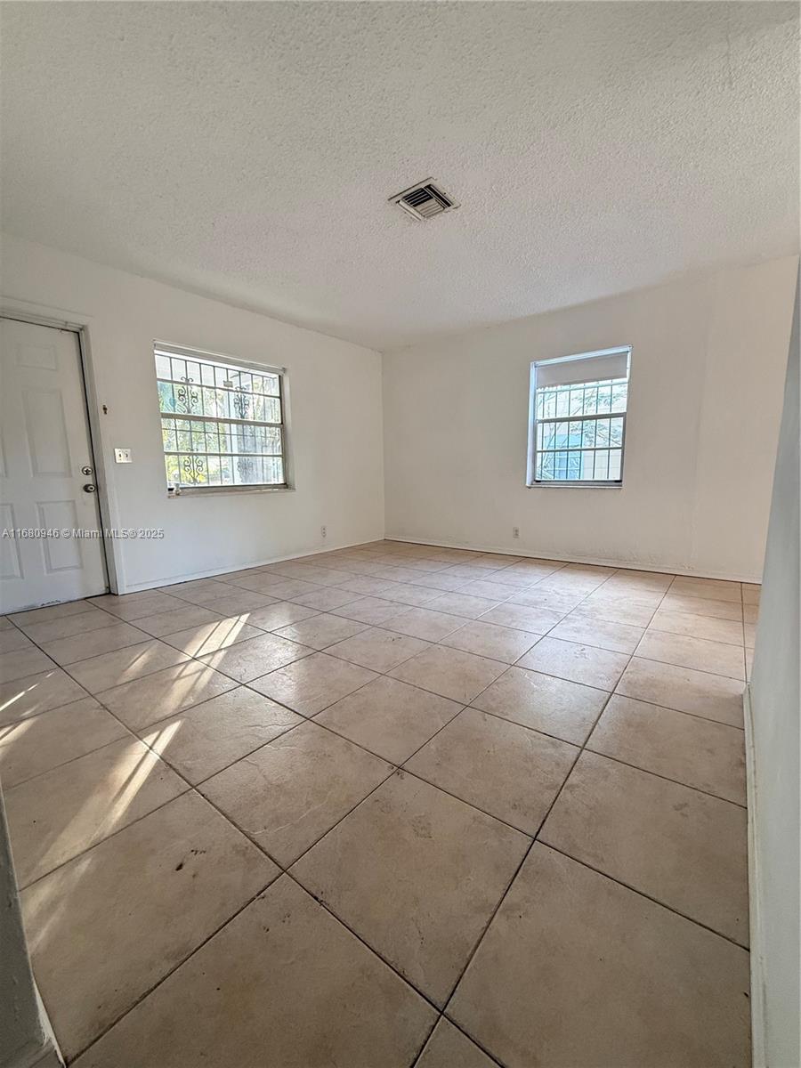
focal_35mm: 14
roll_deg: -0.1
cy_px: 534
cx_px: 400
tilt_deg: -8.7
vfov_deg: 102.1
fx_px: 432
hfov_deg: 85.7
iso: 250
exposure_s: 1/120
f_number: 2.2
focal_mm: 2.22
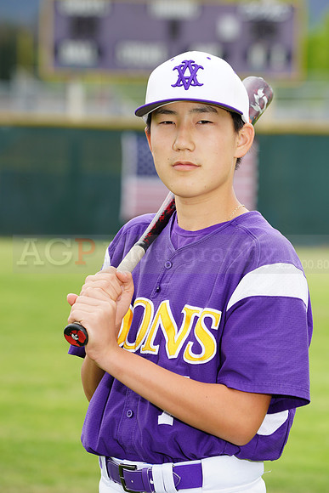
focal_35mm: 256
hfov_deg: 5.4
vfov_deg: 8.0
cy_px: 246
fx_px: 3507
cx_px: 164
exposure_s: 1/250
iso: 200
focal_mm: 256
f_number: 8
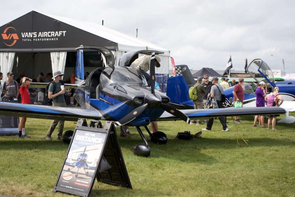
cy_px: 98
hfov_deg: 32.9
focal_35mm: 61
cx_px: 148
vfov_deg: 22.3
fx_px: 500
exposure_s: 1/400
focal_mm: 61
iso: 100
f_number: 5.6
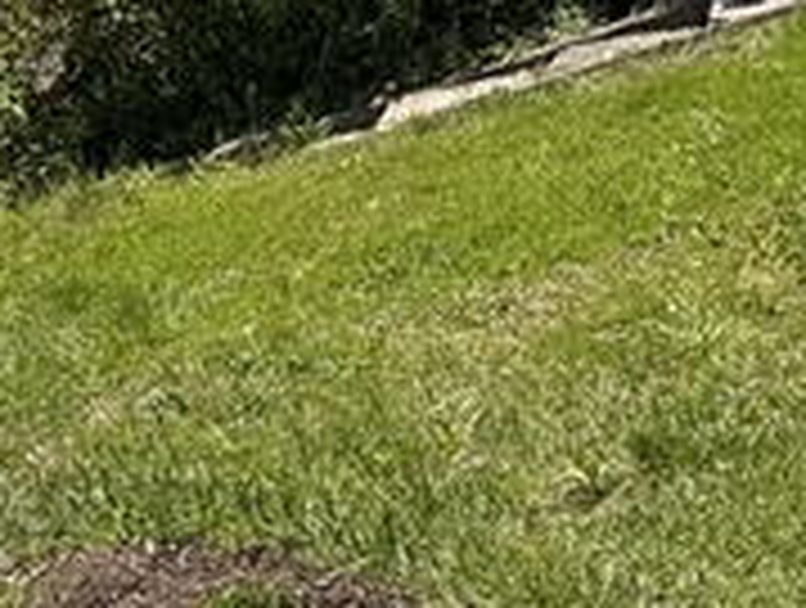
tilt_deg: +2.1
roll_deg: -0.2
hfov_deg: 12.7
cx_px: 1558
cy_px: -689
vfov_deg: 9.9
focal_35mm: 137
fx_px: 3196
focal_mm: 6.76
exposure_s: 1/4975
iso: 80
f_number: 1.78
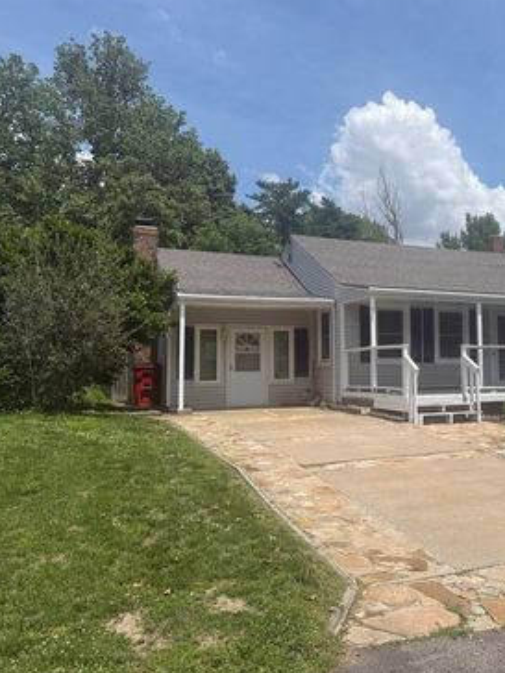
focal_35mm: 33
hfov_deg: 40.9
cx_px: 413
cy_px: 332
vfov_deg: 55.4
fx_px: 642
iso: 80
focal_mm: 6.76
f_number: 1.78
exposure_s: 1/6711
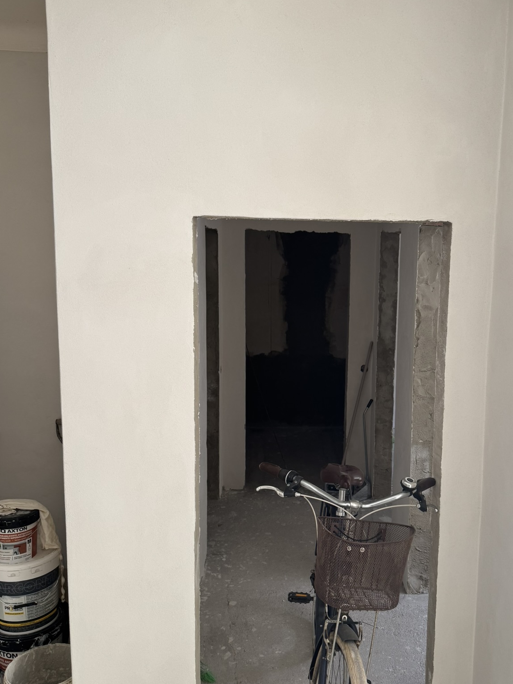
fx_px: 632
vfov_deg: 56.8
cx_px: 314
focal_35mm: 32
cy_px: 344
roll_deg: -1.1
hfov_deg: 43.9
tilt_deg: -7.7
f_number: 1.78
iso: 100
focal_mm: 6.76
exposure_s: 1/121
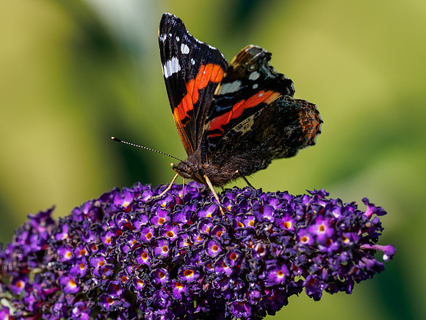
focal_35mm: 601
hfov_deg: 3.3
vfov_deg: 2.5
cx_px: 213
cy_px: 160
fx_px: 7396
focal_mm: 300
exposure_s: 1/640
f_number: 5.6
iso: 200
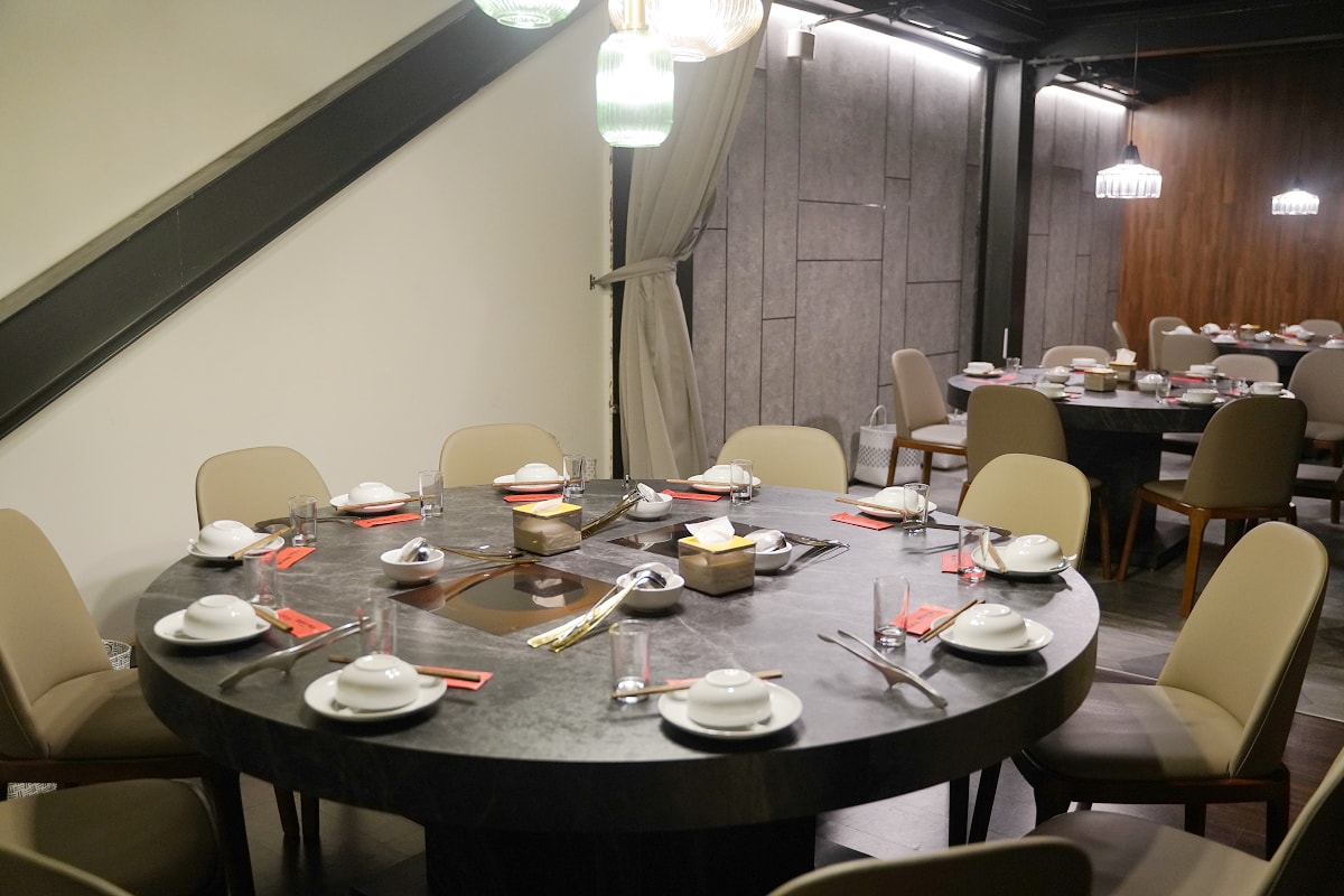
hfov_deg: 60.3
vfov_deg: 42.3
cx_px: 672
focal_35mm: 31
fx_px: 1157
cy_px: 448
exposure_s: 1/160
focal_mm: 31
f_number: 2.8
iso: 2500
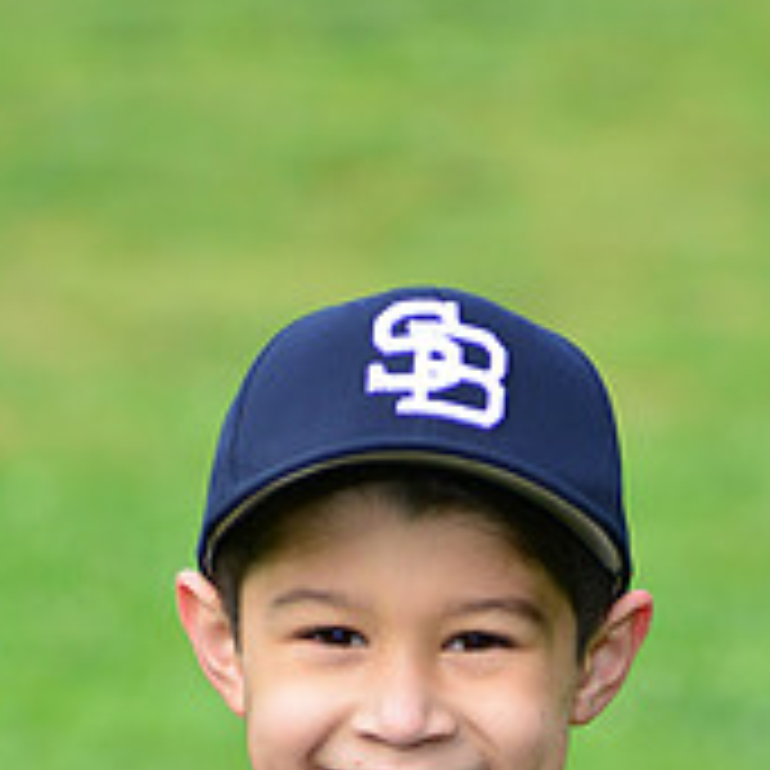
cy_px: 1081
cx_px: 444
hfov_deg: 3.6
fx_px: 12306
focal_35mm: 489
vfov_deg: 3.6
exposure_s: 1/200
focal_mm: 170
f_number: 5.6
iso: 320
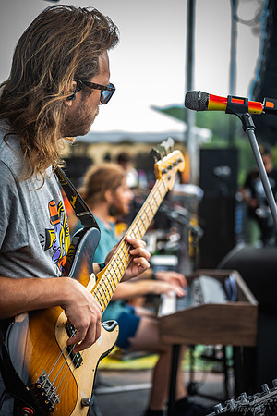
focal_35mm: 70
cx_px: 138
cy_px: 208
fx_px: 808
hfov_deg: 19.5
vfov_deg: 28.8
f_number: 2.8
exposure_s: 1/400
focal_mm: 70
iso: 400
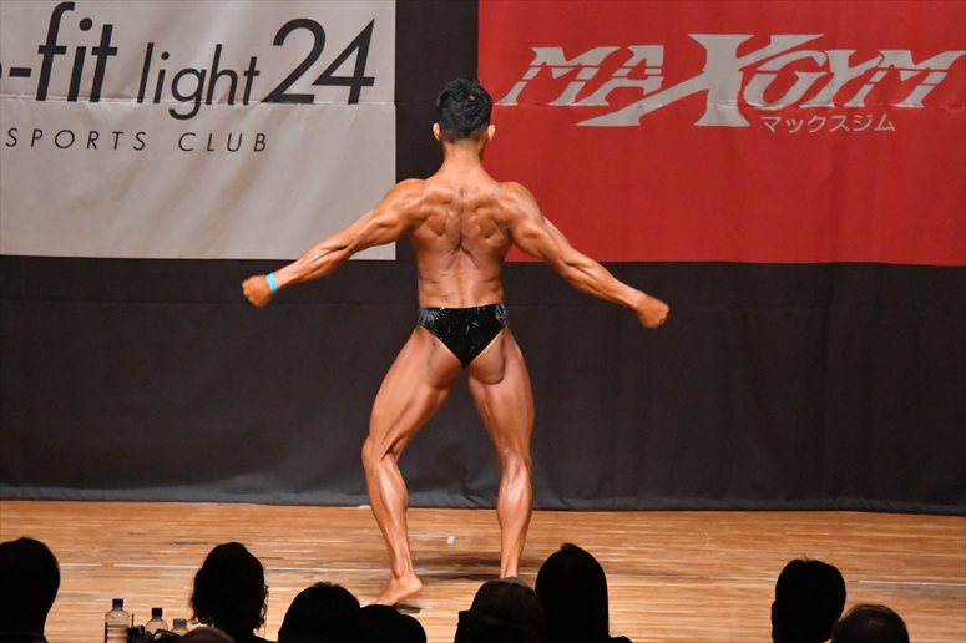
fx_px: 6839
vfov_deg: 5.4
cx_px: 483
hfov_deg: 8.1
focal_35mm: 255
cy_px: 322
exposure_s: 1/400
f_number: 5.6
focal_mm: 170
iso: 12800
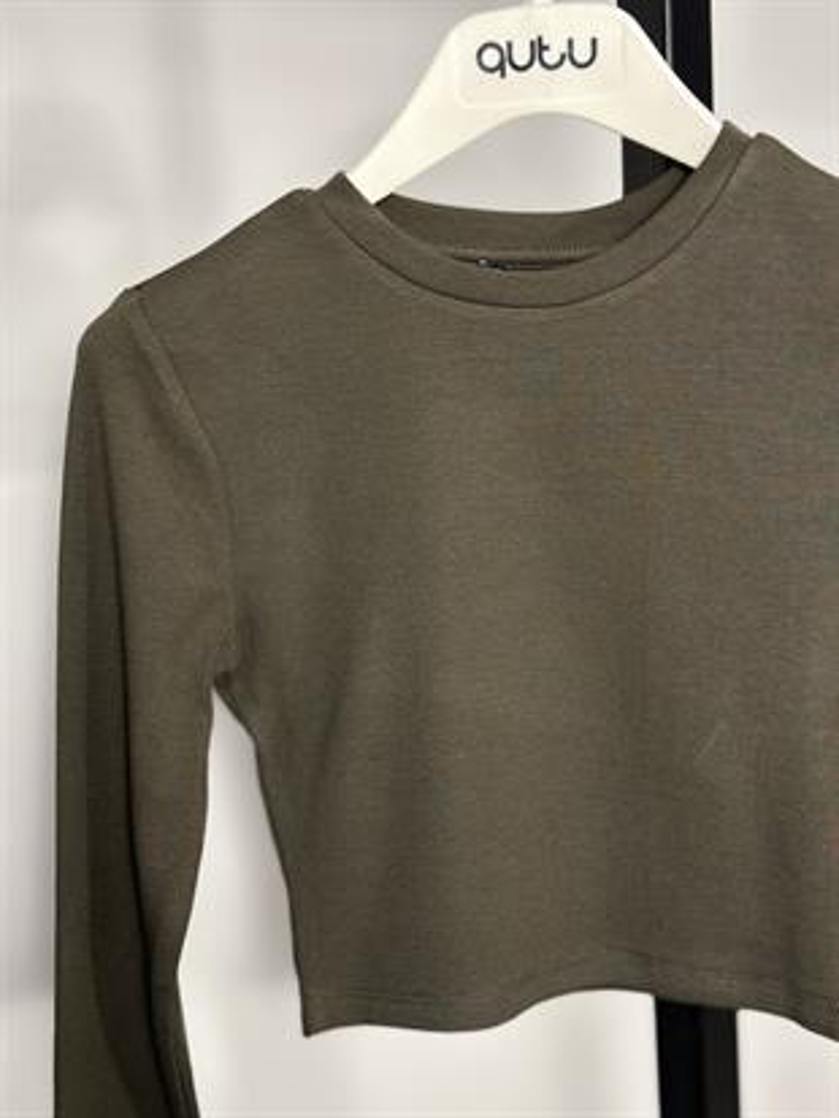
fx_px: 1550
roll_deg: +2.5
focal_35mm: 48
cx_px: 420
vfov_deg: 39.6
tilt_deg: -6.3
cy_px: 559
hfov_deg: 30.3
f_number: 1.78
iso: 125
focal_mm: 6.86
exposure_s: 1/50
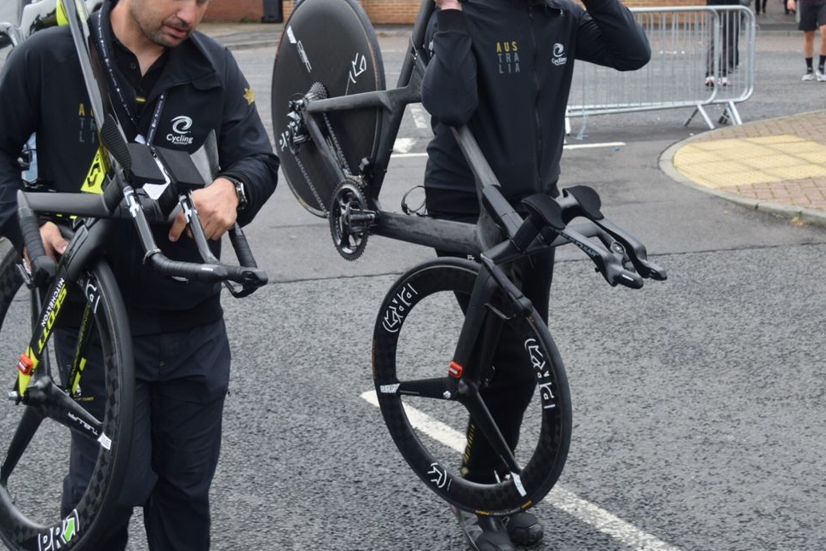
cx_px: 466
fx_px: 1193
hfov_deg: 38.1
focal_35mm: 52
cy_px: 250
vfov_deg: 26.0
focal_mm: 28
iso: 400
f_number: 6.3
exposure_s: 1/160
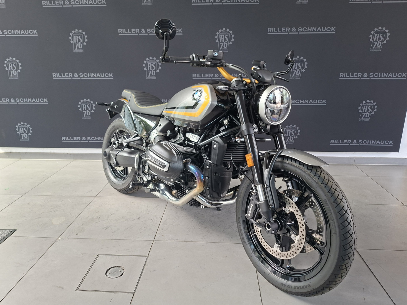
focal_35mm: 25
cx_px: 200
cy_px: 147
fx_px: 294
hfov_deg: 69.4
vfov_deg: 54.9
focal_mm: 5.54
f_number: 1.8
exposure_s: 1/100
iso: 125
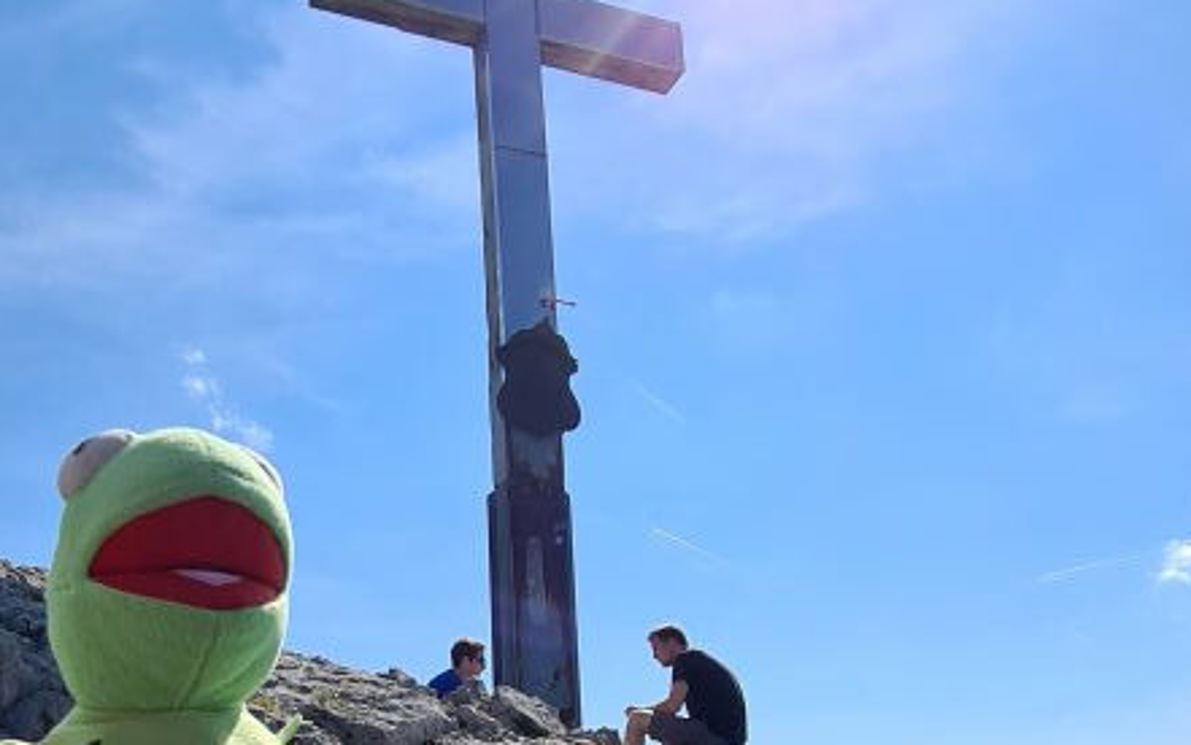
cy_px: 767
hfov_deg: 58.7
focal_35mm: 32
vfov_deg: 35.2
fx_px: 1039
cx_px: 427
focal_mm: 2.2
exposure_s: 1/3008
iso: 64
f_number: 2.2
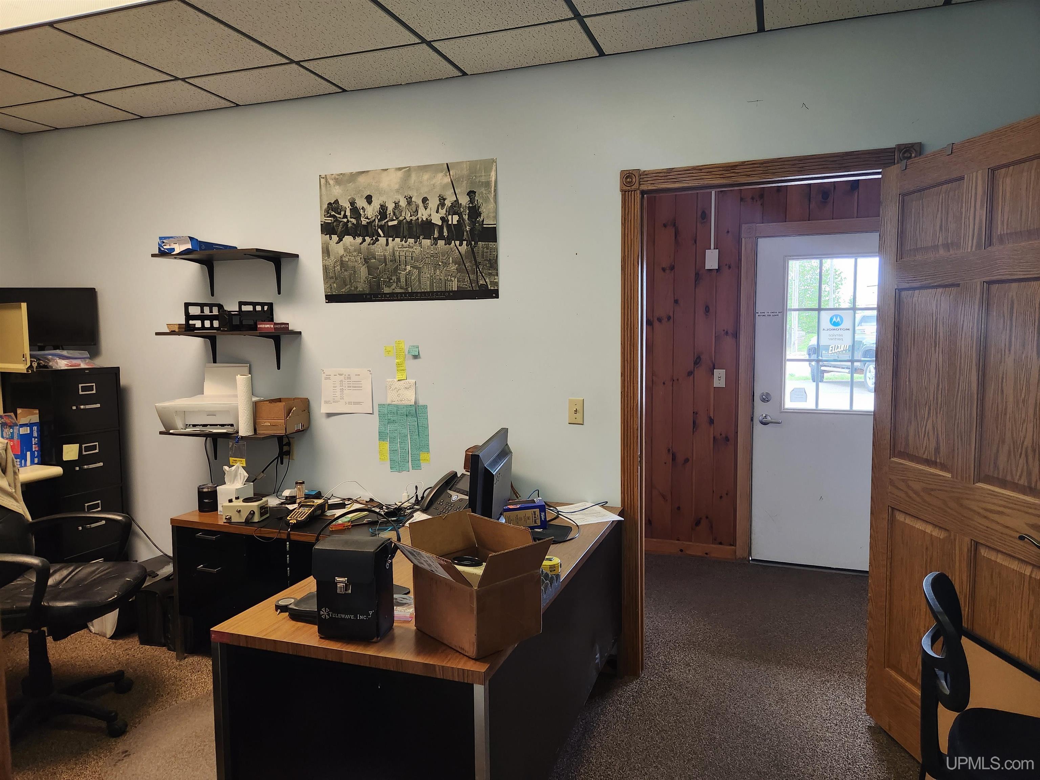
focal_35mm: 23
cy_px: 390
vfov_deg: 58.9
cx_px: 520
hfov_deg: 73.9
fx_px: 691
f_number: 1.8
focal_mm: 5.4
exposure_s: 1/120
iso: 320
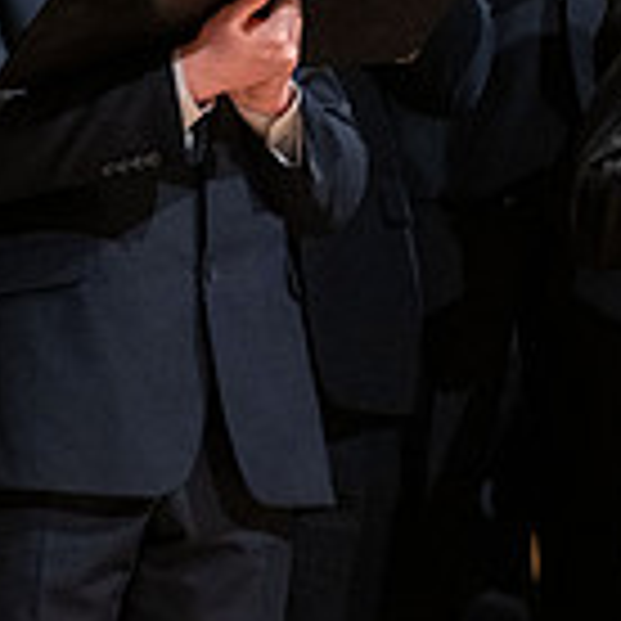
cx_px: 909
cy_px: -47
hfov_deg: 2.5
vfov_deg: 2.5
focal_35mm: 712
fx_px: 14451
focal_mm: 200
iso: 2500
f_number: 4
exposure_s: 1/200
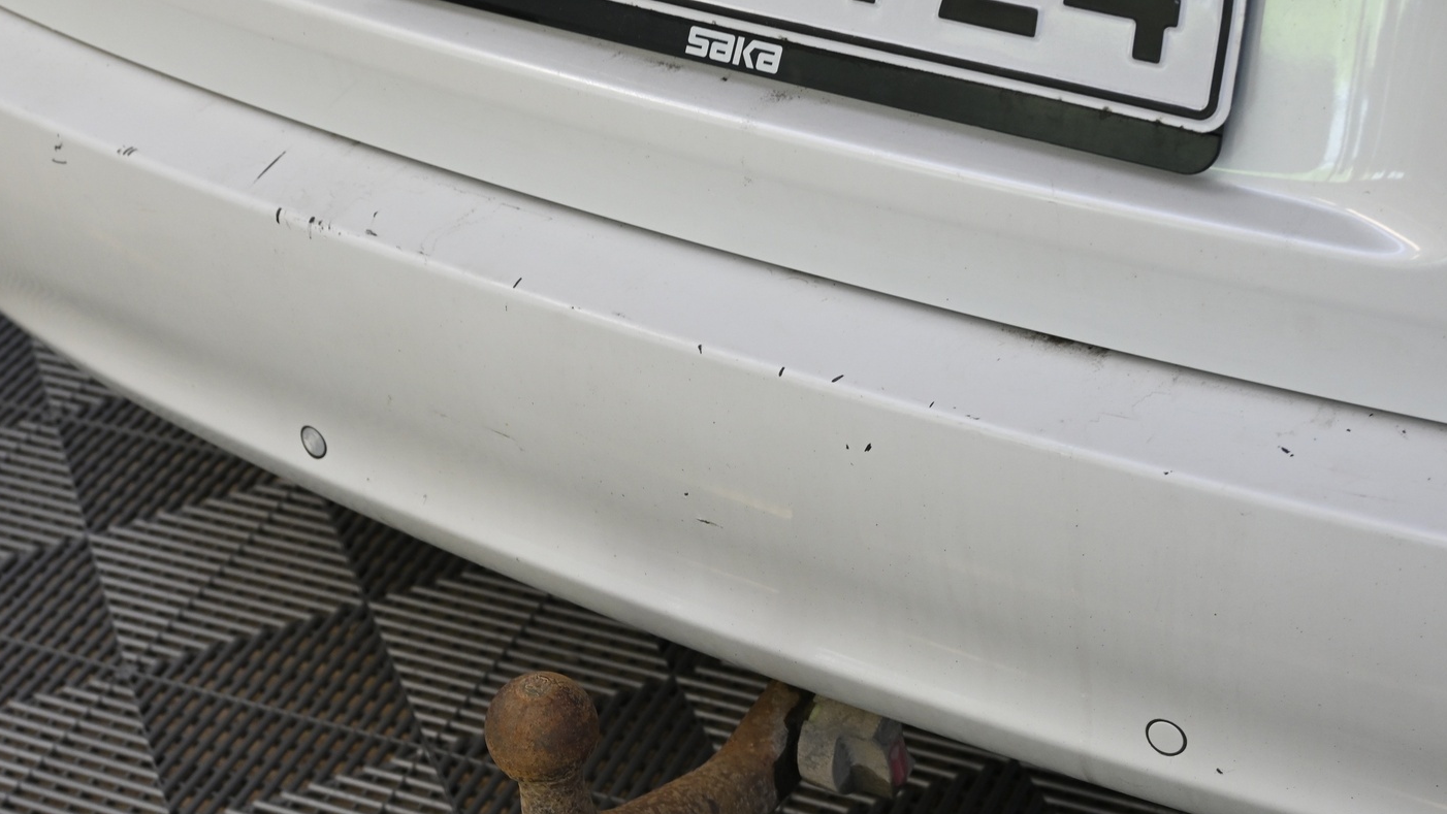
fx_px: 2648
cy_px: 375
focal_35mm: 69
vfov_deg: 17.5
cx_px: 694
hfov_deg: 30.6
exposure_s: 1/60
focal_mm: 38
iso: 560
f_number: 5.6
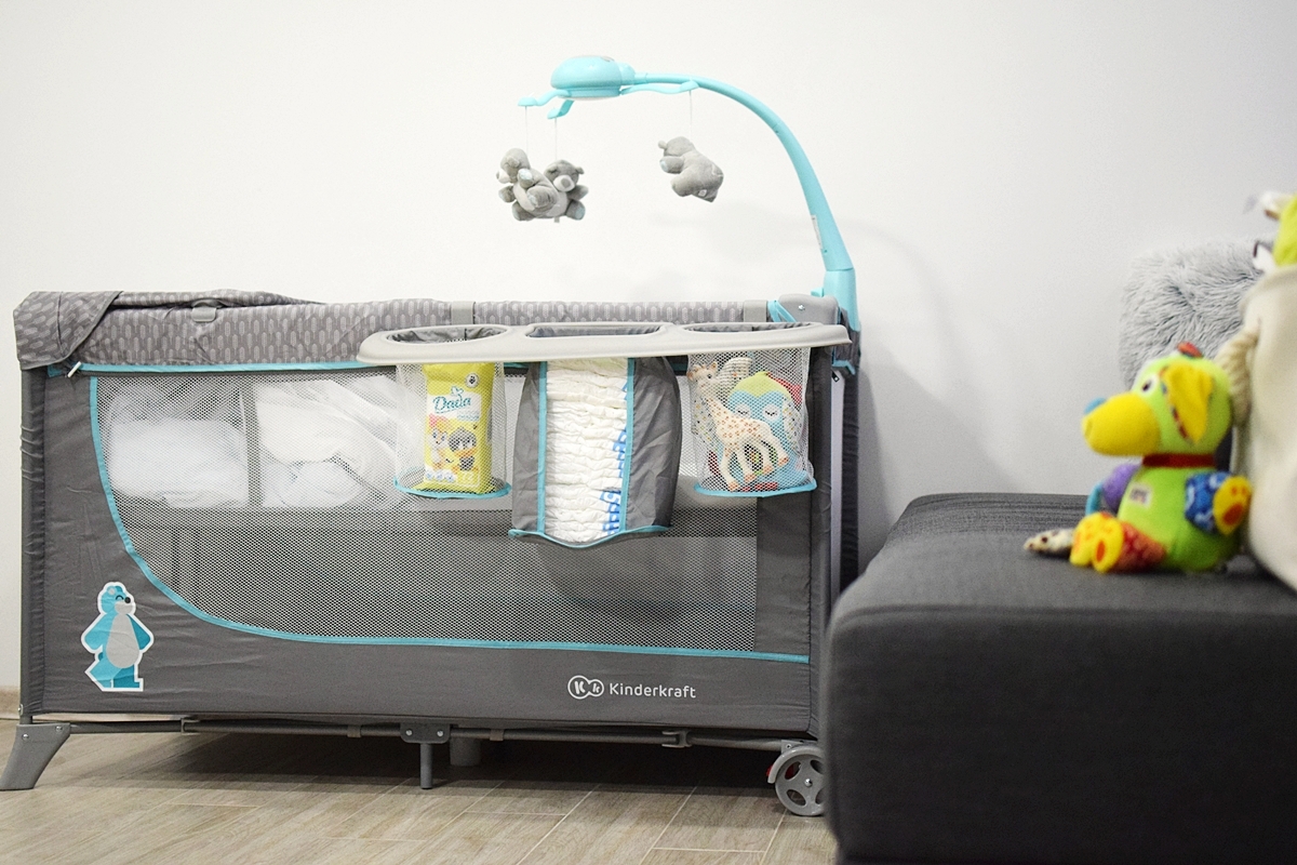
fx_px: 1891
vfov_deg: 25.8
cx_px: 648
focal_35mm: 52
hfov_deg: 37.9
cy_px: 432
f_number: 2
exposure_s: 1/500
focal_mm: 35
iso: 2500
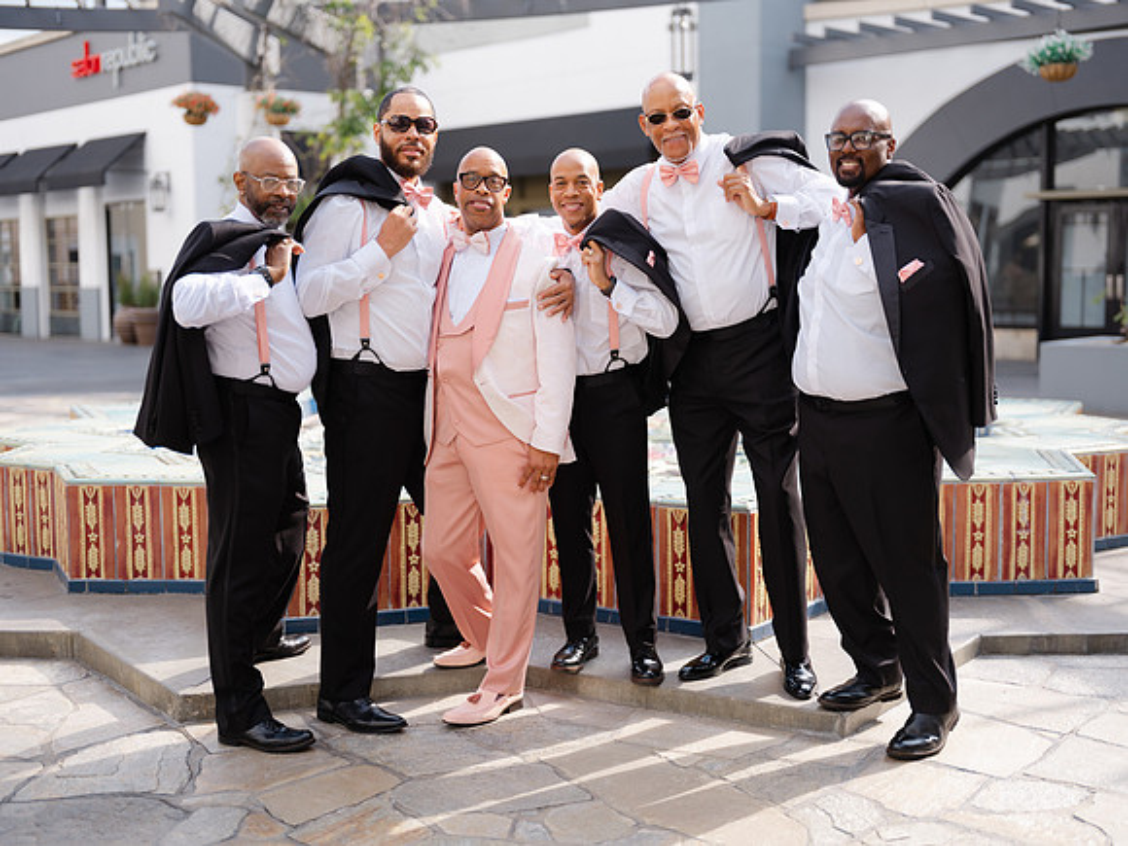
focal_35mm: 45
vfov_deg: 32.3
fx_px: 1462
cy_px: 423
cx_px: 564
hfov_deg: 42.2
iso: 160
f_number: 1.7
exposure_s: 1/3200
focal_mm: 55
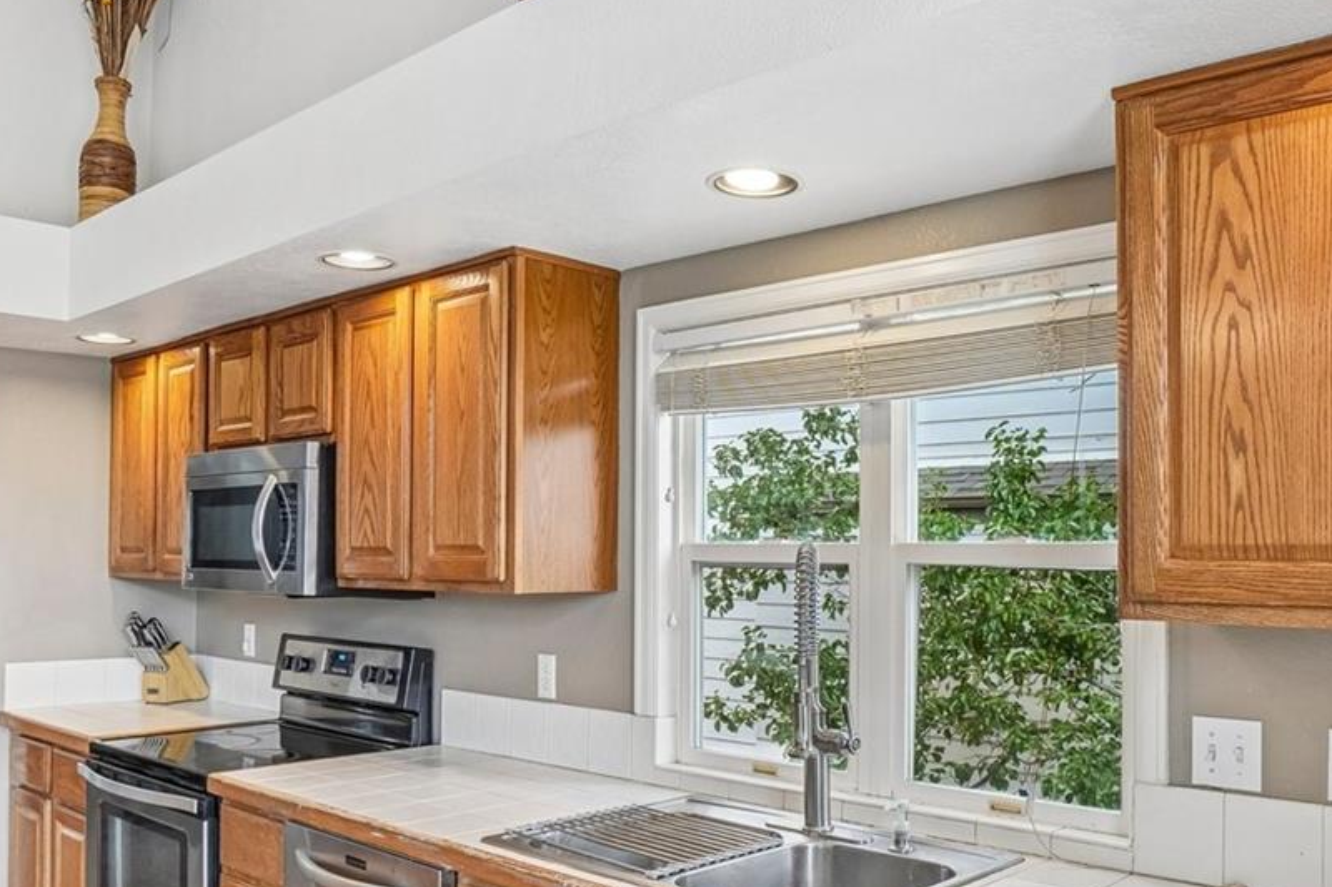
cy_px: 546
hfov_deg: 61.1
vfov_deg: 43.3
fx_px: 1110
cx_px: 834
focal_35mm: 30
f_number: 8
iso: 400
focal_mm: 10
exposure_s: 1/20
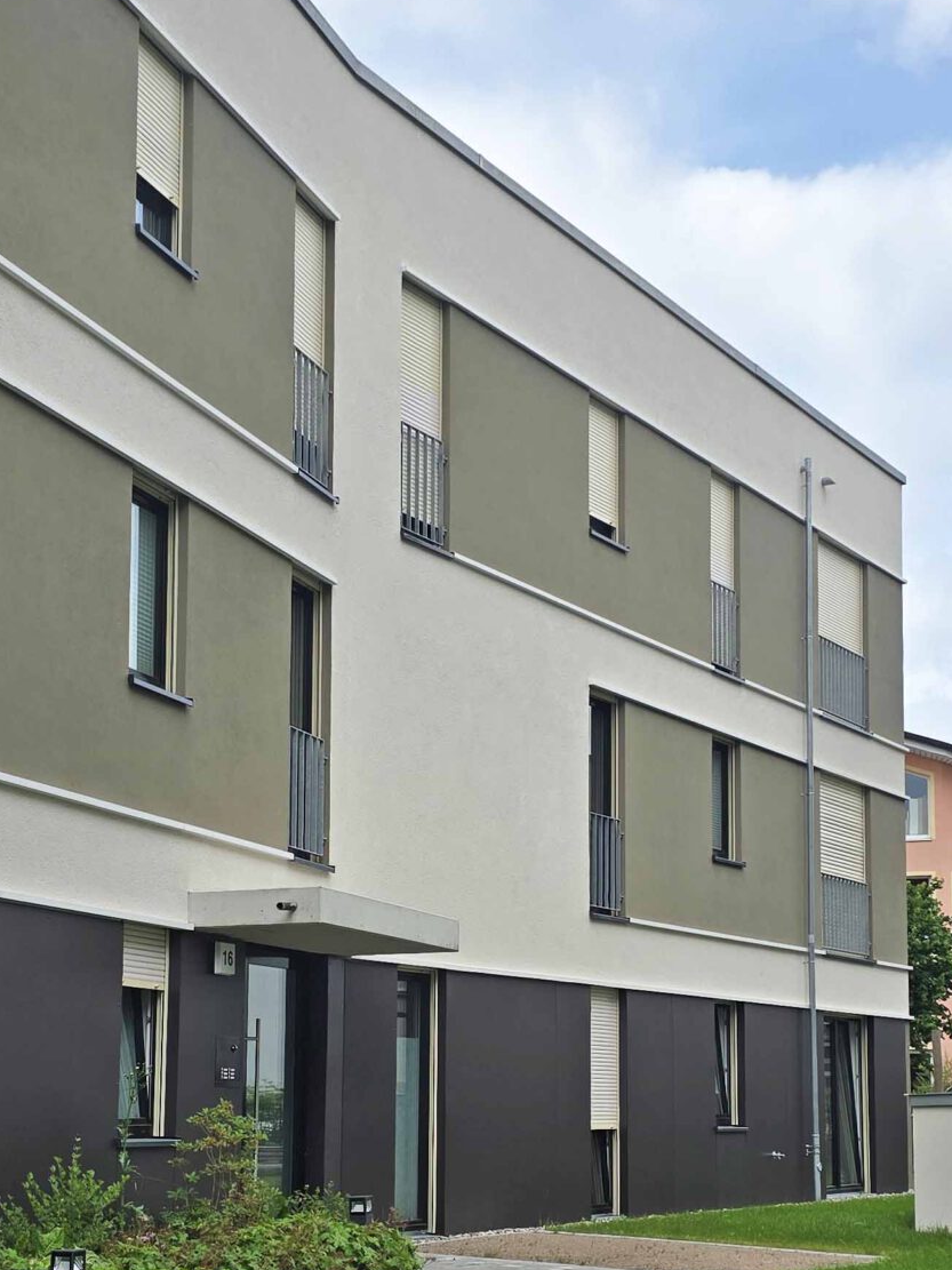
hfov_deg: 27.5
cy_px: 879
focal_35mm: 53
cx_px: 488
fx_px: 1944
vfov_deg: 35.7
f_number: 1.7
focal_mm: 6.3
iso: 12
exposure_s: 1/720
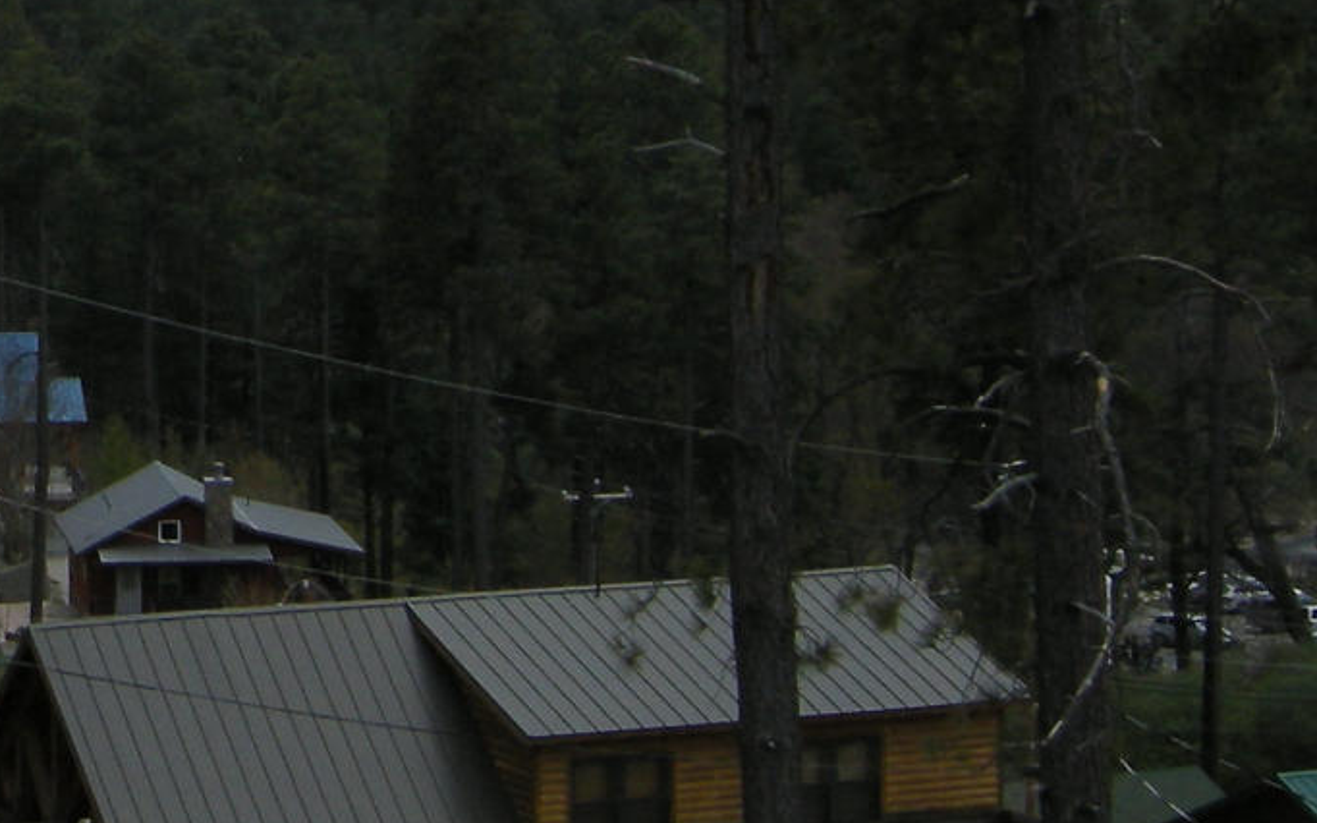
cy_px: -238
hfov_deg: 13.8
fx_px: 5204
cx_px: -434
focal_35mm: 145
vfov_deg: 8.9
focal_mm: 7.5
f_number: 4.3
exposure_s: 1/467
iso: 64
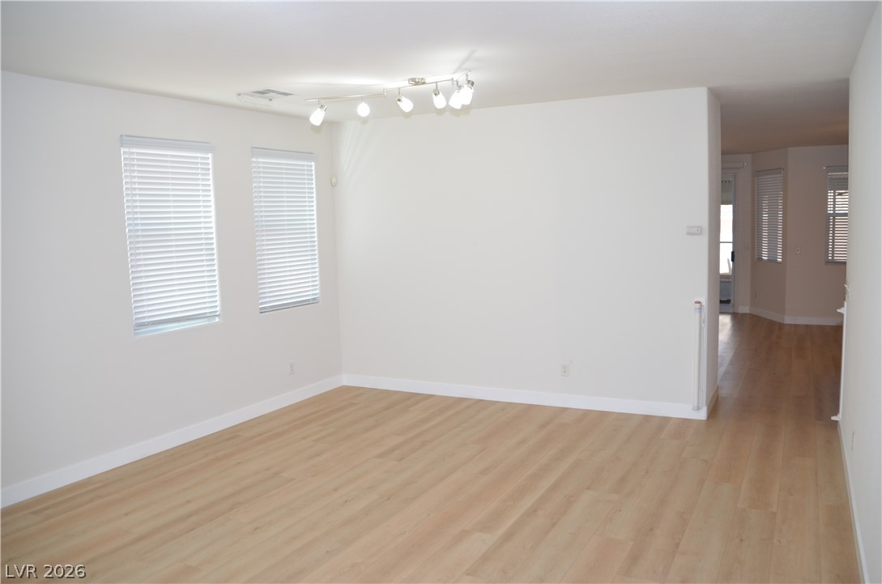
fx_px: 660
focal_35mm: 27
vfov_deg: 47.7
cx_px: 441
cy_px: 292
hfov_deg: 67.5
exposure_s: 1/125
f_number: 5.6
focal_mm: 18
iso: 400
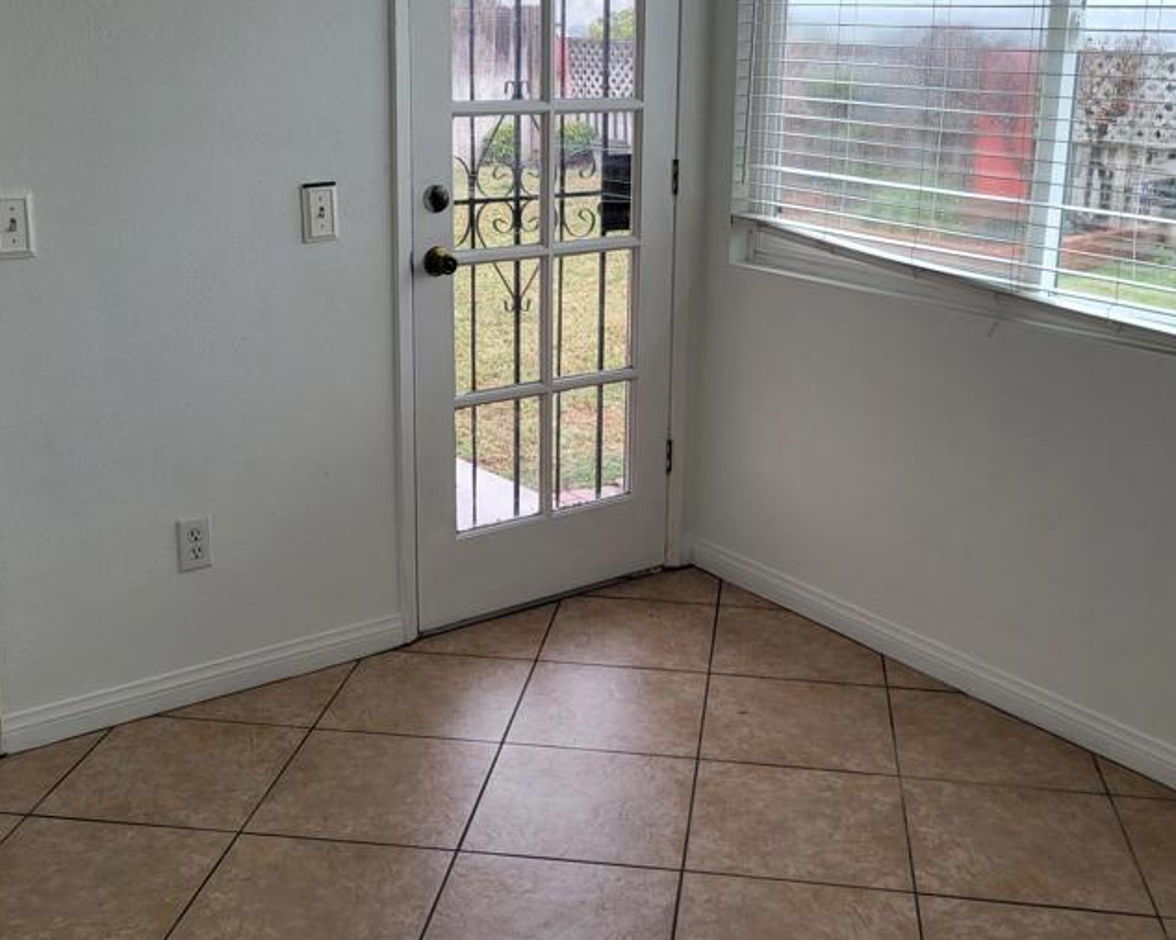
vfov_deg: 36.4
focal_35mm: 41
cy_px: 382
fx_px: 1427
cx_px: 633
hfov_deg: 44.8
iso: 40
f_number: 1.8
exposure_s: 1/211
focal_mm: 5.4
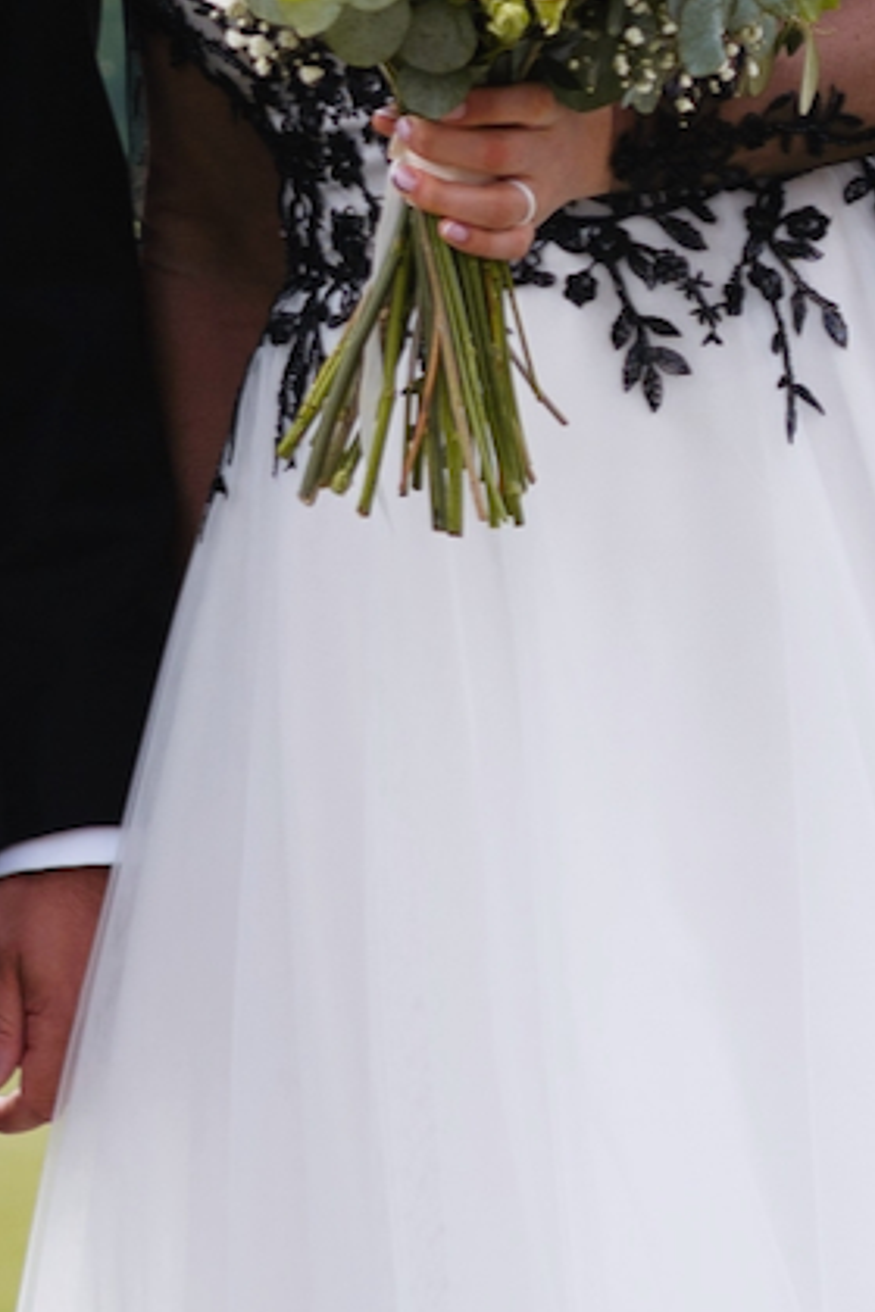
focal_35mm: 259
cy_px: -162
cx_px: 144
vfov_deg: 7.9
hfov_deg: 5.3
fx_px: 9442
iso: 100
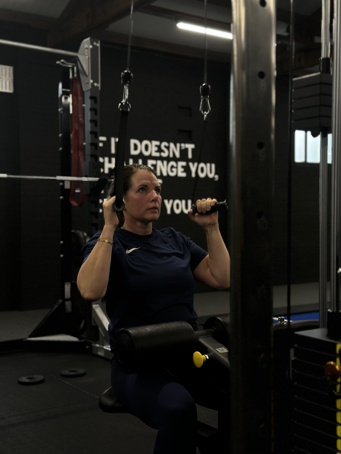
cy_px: 227
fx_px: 630
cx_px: 170
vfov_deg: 39.7
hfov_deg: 30.3
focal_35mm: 48
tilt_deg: -1.3
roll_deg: +0.0
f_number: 1.78
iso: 100
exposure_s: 1/100
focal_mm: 6.86
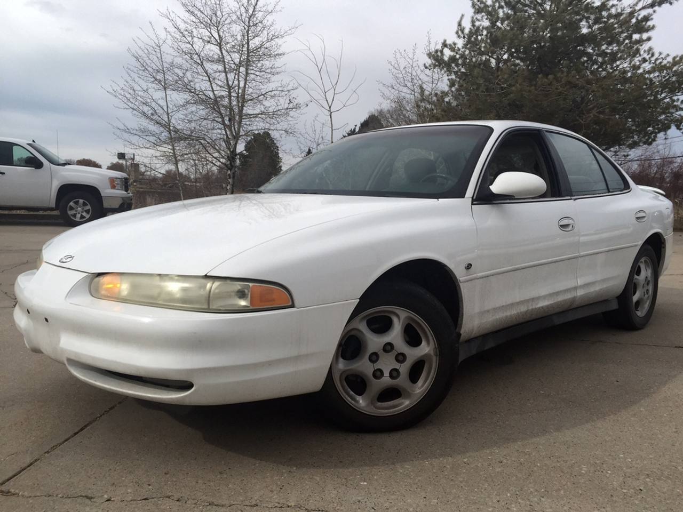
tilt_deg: -6.3
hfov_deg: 61.7
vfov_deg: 48.2
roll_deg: -3.4
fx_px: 572
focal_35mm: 29
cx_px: 342
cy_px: 256
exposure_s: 1/1883
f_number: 2.2
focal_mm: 4.15
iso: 32
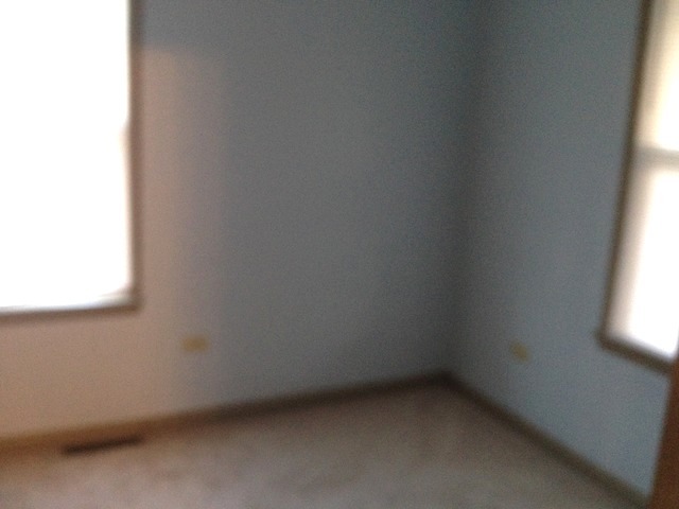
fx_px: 687
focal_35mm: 35
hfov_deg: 52.6
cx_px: 340
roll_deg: -4.5
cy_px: 254
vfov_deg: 40.7
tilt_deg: -14.7
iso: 250
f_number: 2.4
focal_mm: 4.28
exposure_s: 1/20
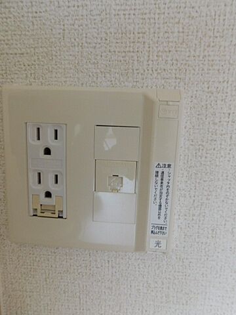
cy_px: 158
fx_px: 209
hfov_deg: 58.9
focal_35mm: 23
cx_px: 118
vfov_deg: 73.9
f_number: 3
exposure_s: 1/30
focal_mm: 4
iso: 180
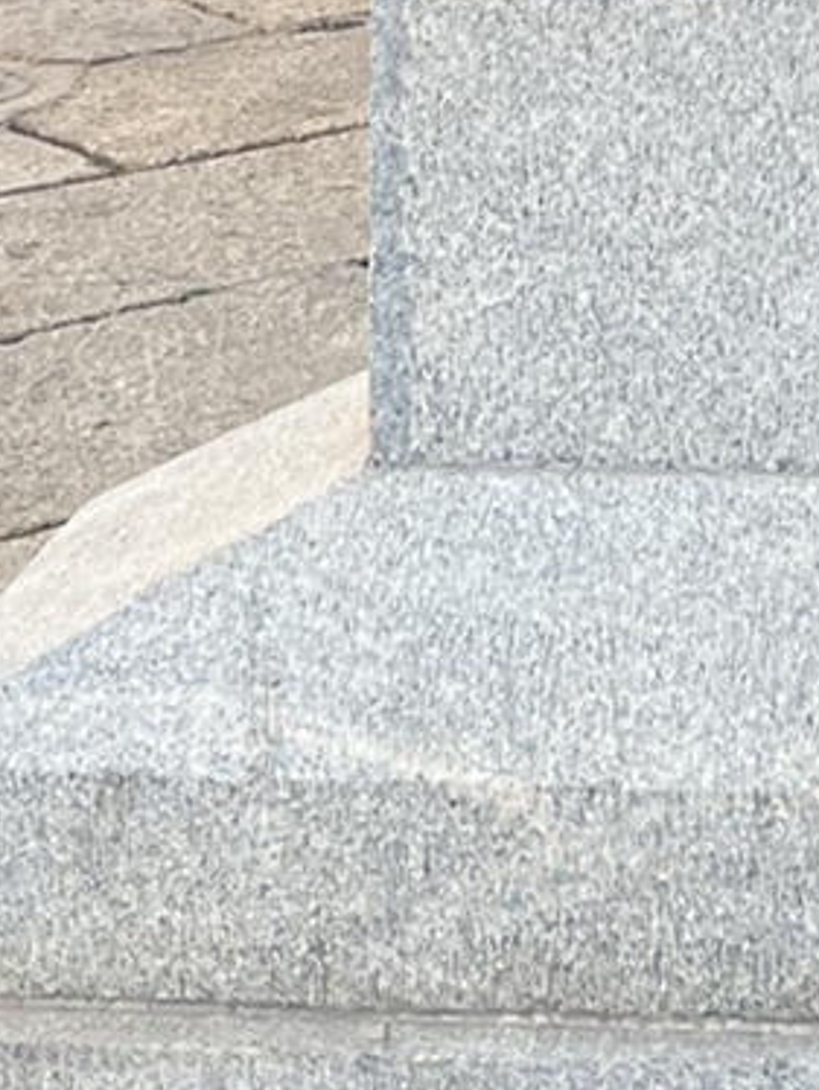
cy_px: -857
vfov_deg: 12.9
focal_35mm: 139
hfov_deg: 10.5
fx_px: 4380
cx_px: 1043
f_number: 1.5
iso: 100
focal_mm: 5.7
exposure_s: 1/121
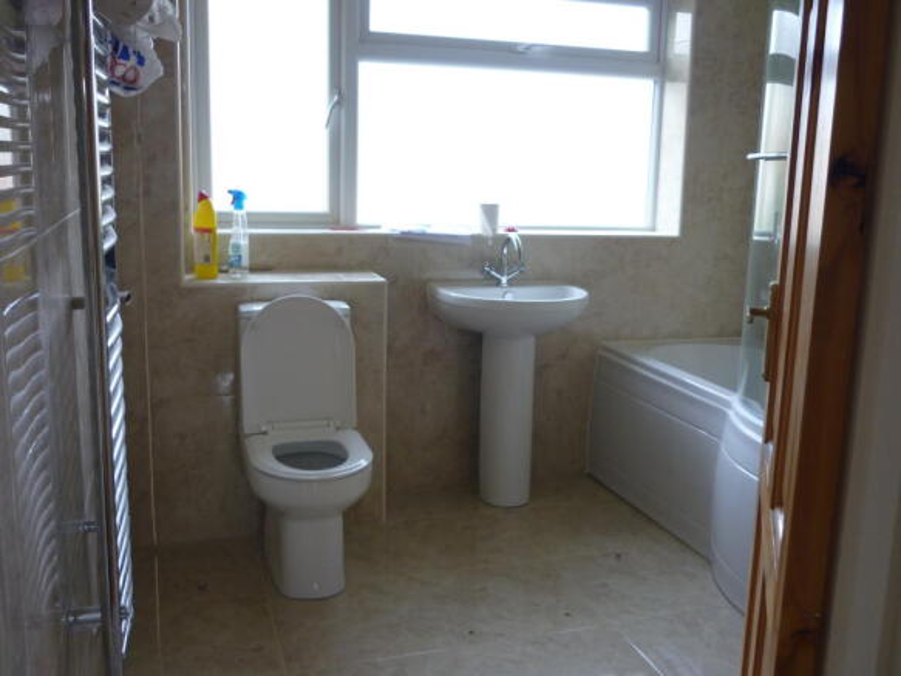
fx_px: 859
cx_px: 450
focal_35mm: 33
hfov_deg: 55.4
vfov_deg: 42.9
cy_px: 338
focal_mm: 5.5
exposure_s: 1/30
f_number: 2.8
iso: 125
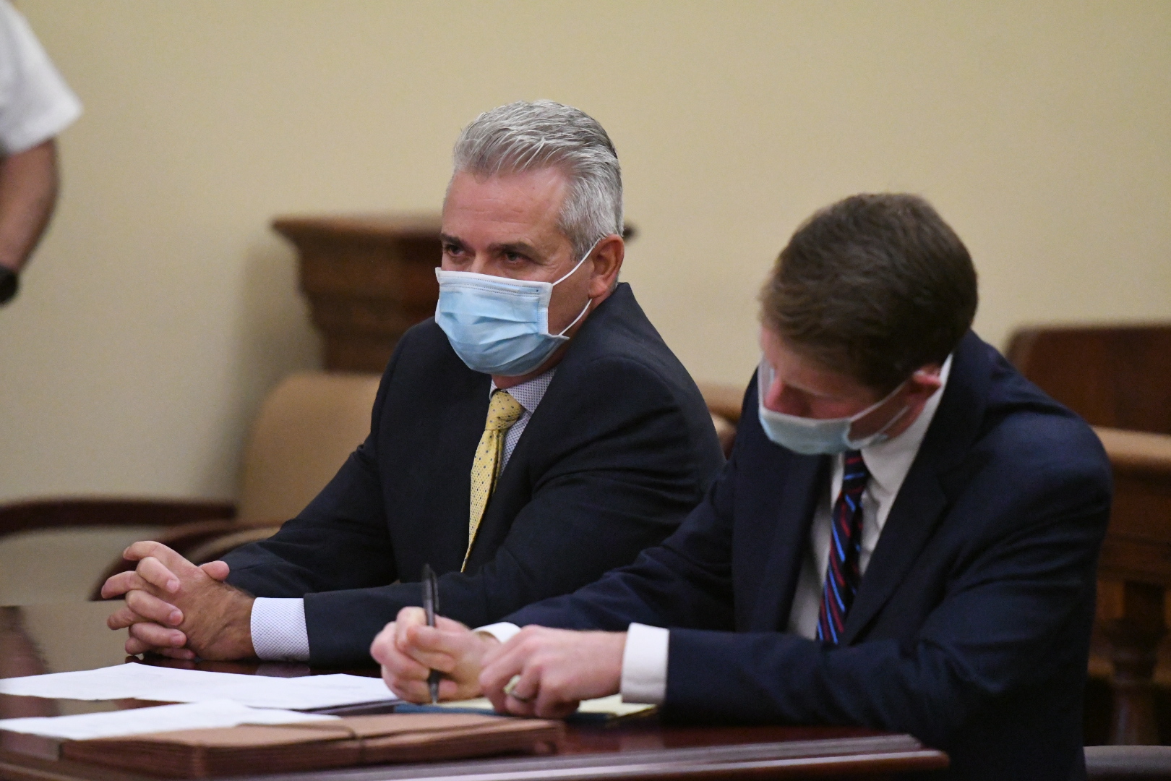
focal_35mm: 278
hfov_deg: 7.4
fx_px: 9026
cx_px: 586
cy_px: 390
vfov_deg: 5.0
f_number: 2.8
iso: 14400
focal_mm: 185
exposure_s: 1/320
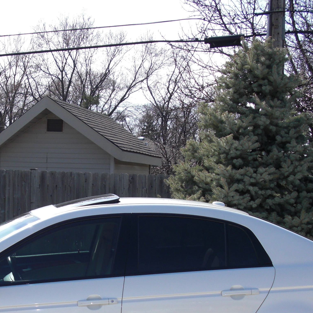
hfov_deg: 22.5
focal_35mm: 76
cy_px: 270
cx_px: 77
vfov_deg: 22.3
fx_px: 777
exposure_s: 1/800
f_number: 2.8
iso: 50
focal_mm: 6.3
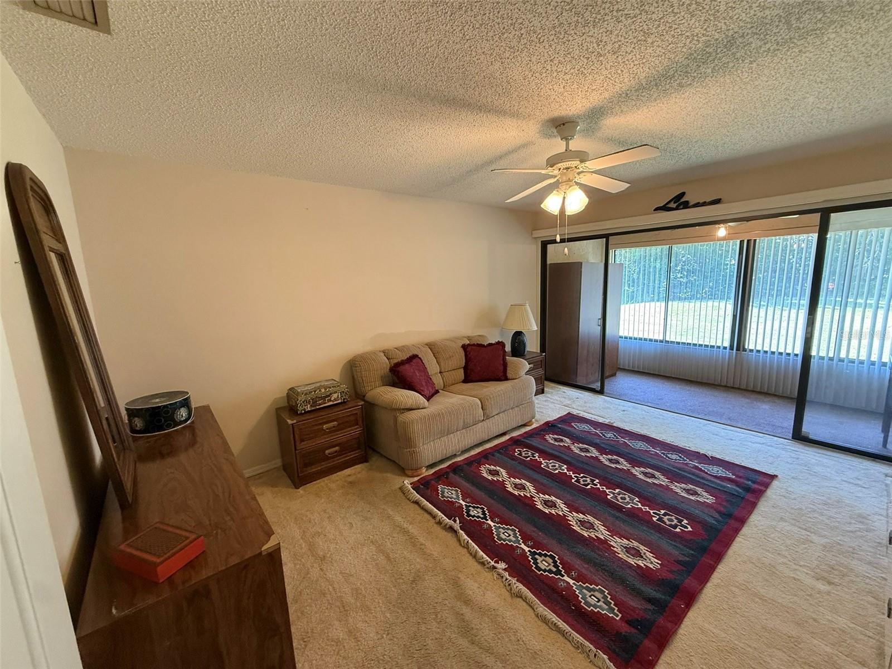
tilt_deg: -9.0
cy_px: 334
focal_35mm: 14
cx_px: 446
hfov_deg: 102.1
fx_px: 361
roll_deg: +2.0
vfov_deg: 85.7
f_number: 2.2
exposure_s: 1/60
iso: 400
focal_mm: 2.22
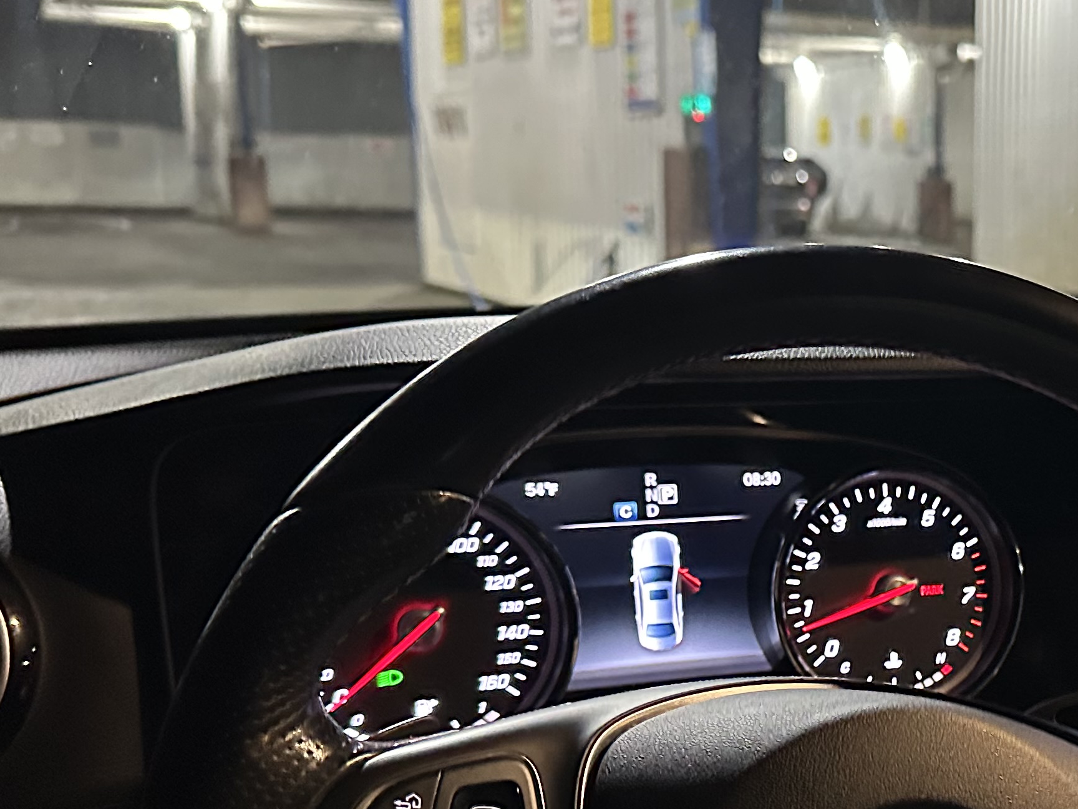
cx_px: 1057
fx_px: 1744
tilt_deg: -12.1
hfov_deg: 31.9
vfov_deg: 25.9
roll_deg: -2.5
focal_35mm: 56
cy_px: 577
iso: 800
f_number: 1.78
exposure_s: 1/42
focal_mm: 6.86
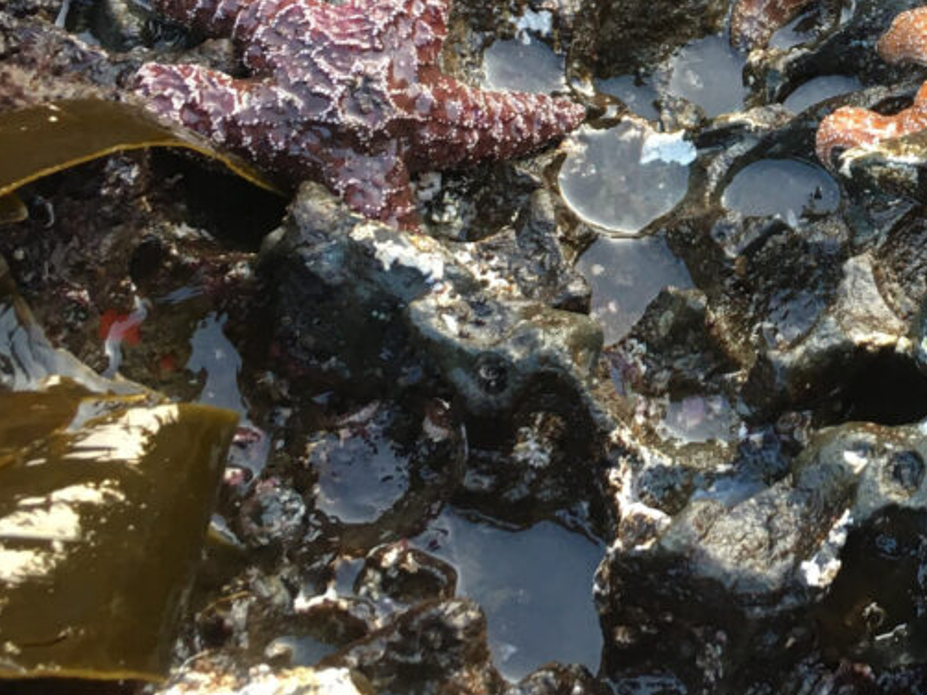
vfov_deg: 19.4
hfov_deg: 24.9
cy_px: 13
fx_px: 1981
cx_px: 969
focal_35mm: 74
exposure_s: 1/30
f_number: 2.2
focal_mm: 4.15
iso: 25
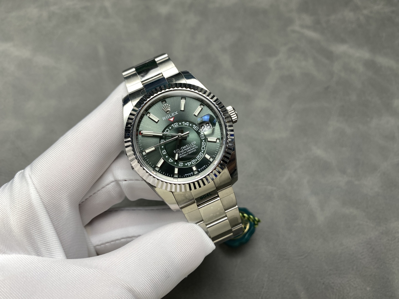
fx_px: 288
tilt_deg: -65.8
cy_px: 150
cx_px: 200
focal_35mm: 25
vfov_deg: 54.9
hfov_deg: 69.4
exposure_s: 1/122
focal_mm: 4.25
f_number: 1.8
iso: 32
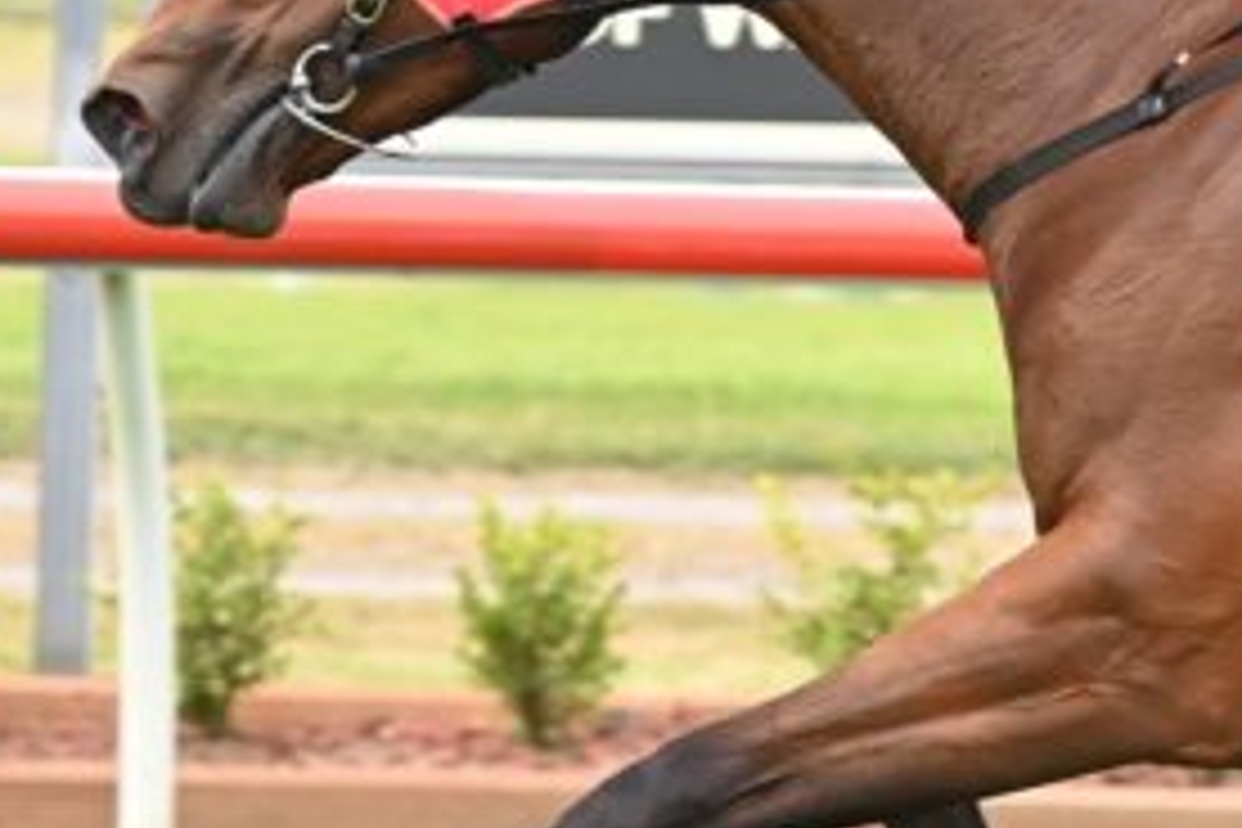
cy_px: 155
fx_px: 21112
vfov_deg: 2.2
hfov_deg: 3.4
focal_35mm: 612
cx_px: 1737
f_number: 5
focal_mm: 165
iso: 1800
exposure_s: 1/1600
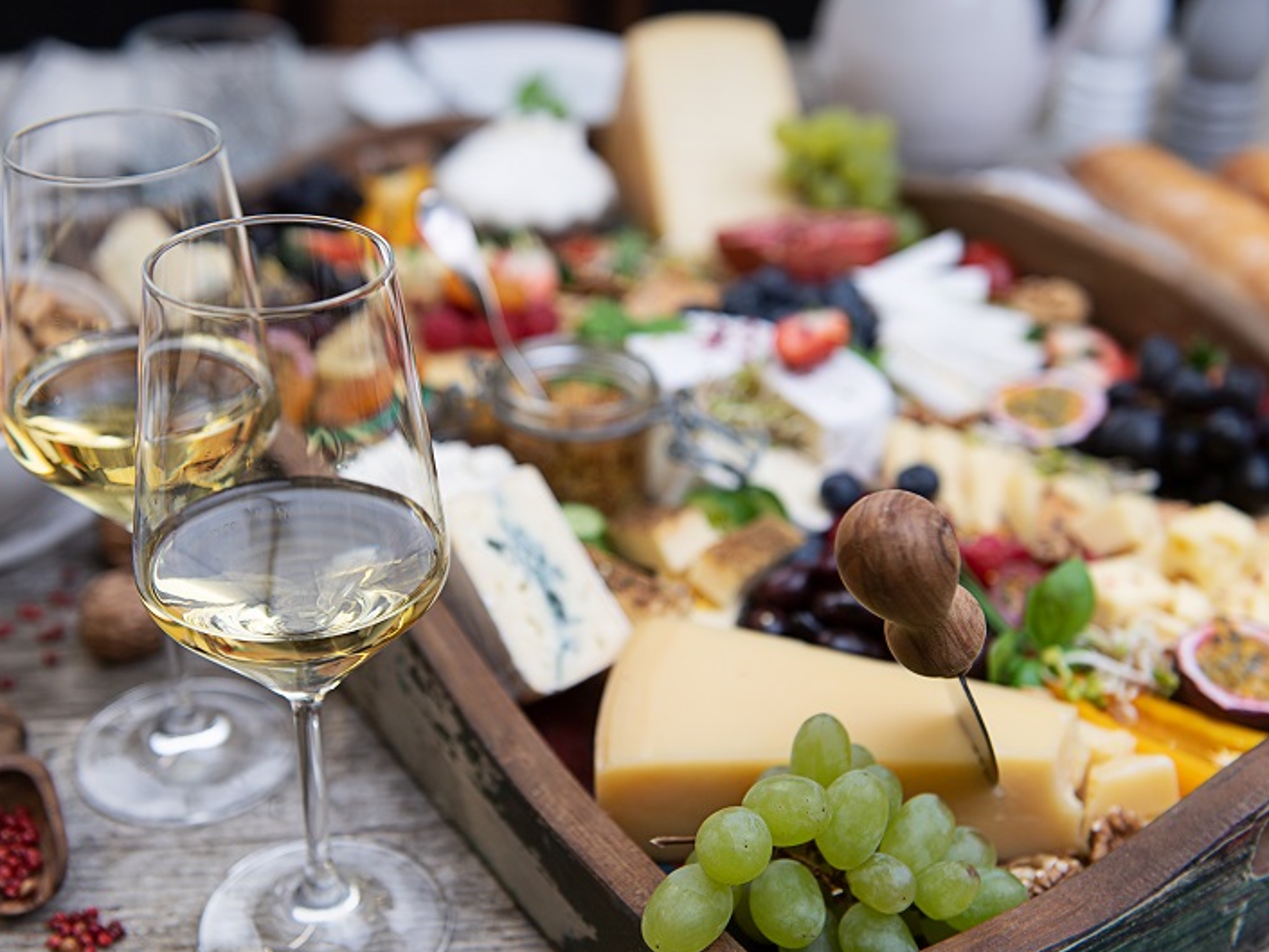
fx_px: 1760
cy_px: 476
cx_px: 610
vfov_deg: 30.3
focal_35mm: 48
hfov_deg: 39.6
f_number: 3.5
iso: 100
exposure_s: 1/160
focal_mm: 44
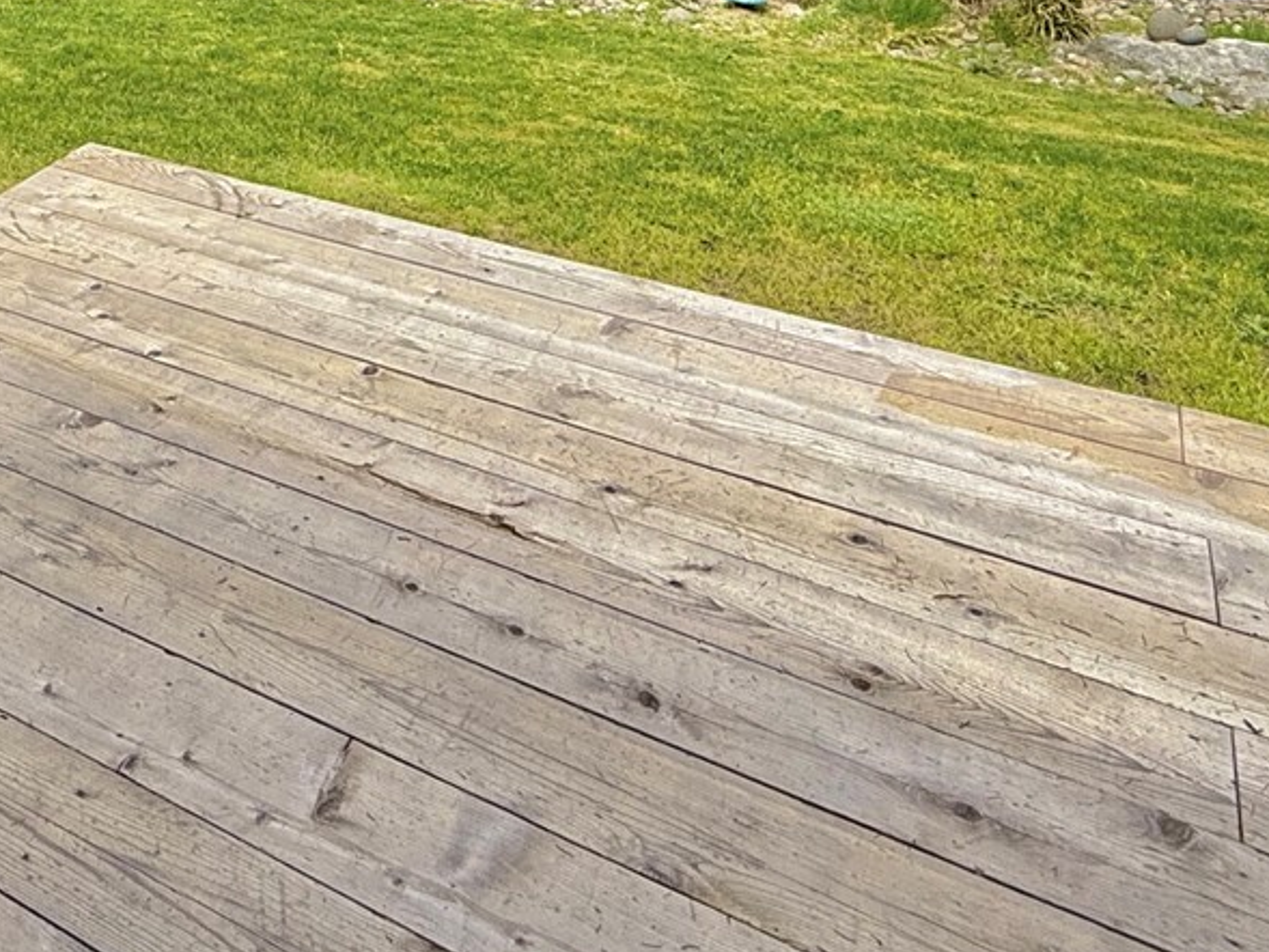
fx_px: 1393
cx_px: 196
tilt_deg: -8.6
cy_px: -215
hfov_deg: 45.6
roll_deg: +0.7
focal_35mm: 38
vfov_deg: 31.2
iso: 64
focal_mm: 2.22
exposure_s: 1/664
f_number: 2.2
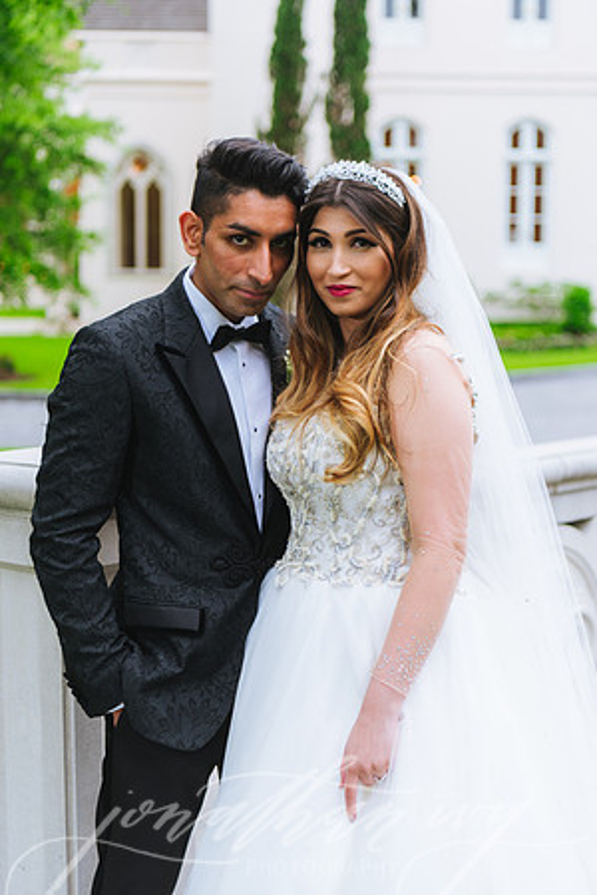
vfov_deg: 33.4
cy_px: 448
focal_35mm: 60
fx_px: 1492
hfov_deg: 22.6
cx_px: 298
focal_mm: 60
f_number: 2.8
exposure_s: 1/125
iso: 320
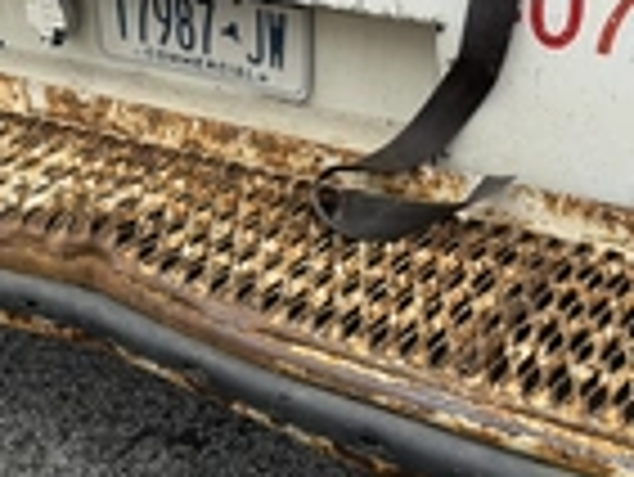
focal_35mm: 68
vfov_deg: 21.1
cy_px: 436
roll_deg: -6.3
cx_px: 202
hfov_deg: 28.3
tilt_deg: -36.0
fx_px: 1246
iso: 100
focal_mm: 6.76
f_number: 1.78
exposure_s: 1/1122
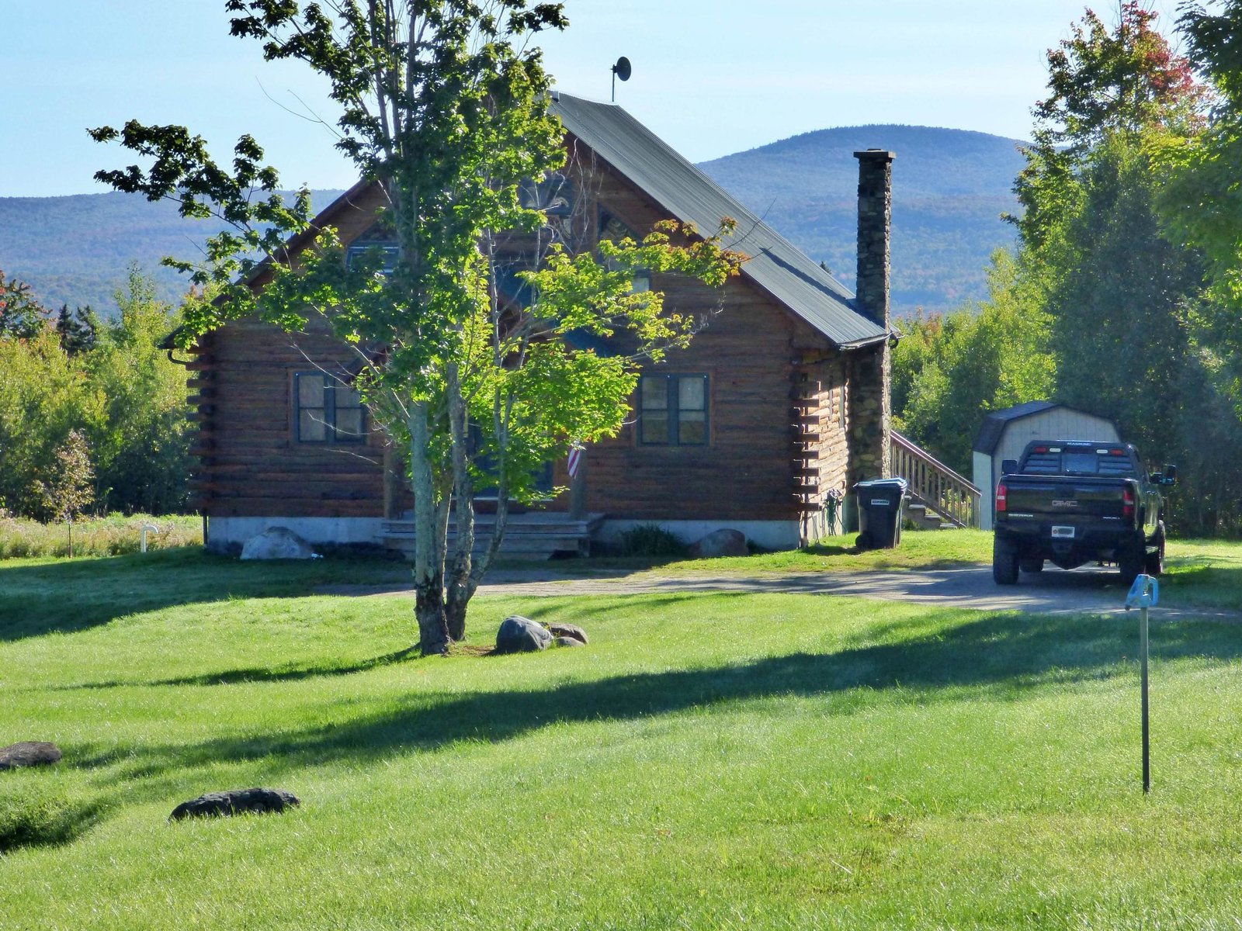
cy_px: 466
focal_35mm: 120
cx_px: 621
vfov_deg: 12.3
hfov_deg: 16.4
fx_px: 4306
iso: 200
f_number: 5
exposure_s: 1/500
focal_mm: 19.62
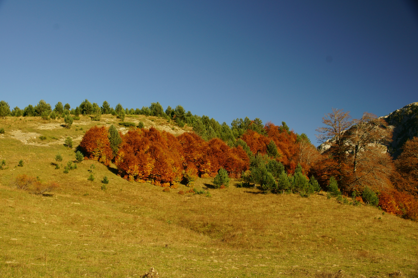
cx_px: 209
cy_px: 139
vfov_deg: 34.2
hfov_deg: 49.6
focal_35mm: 39
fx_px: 453
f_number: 8
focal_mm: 26
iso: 160
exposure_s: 1/125
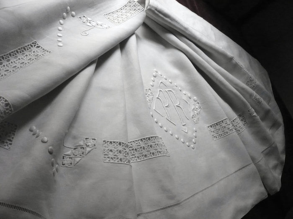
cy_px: 110
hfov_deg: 52.6
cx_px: 146
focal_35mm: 35
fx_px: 296
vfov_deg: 40.7
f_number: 2.8
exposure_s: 1/80
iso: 400
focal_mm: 5.8
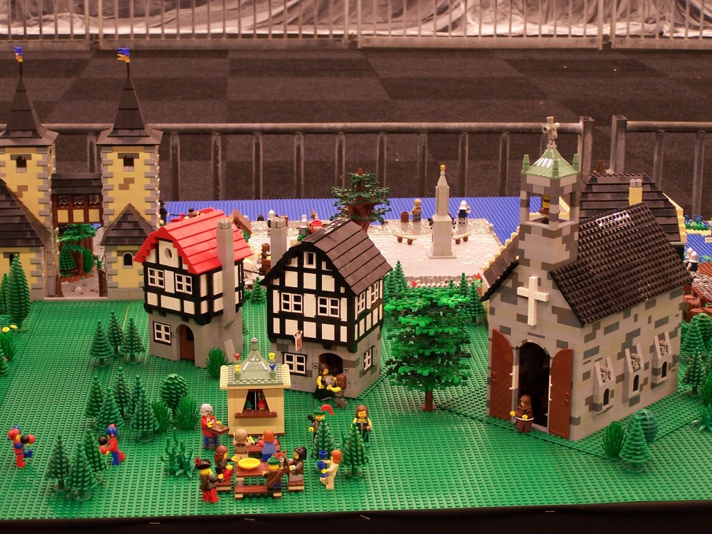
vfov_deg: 19.6
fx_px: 1543
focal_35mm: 75
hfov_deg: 26.0
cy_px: 267
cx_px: 356
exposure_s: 1/2
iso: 80
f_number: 3.2
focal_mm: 12.4
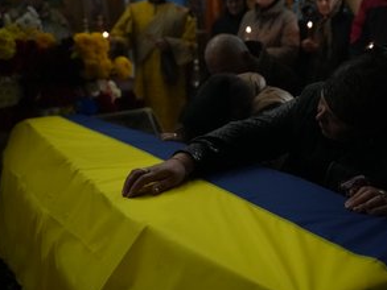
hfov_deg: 40.9
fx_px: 514
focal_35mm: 46
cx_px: 248
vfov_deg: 31.5
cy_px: 167
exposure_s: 1/640
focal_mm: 35
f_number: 2.8
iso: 12800
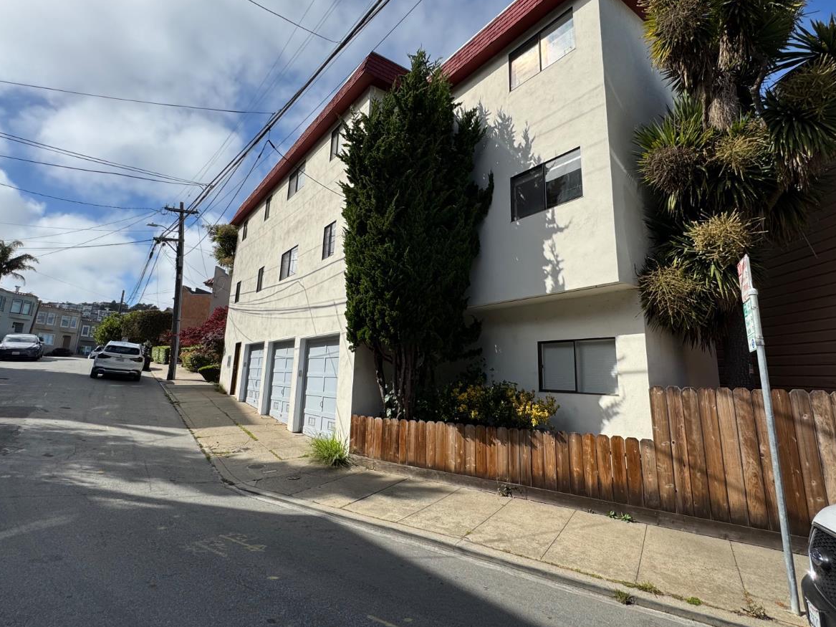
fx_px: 435
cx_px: 430
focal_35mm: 18
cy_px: 283
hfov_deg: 87.7
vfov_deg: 71.4
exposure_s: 1/2342
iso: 50
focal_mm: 2.22
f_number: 2.2
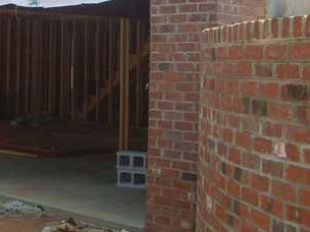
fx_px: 716
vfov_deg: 18.3
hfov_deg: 23.3
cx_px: -6
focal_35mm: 80
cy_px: 48
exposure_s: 1/90
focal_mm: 6.3
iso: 80
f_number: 7.7
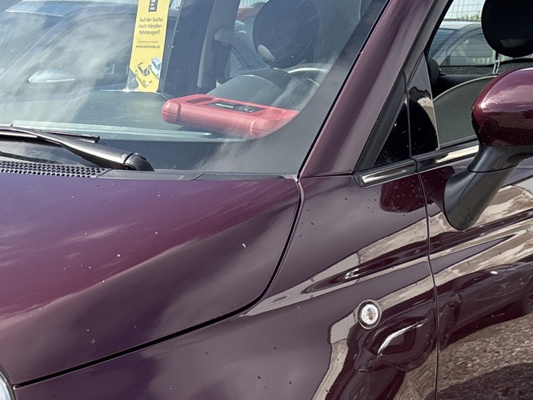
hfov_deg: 25.5
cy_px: 436
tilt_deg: -18.4
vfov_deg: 18.9
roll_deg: -4.1
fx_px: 1154
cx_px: 102
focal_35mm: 75
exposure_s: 1/1522
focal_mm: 5.96
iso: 50
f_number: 1.6
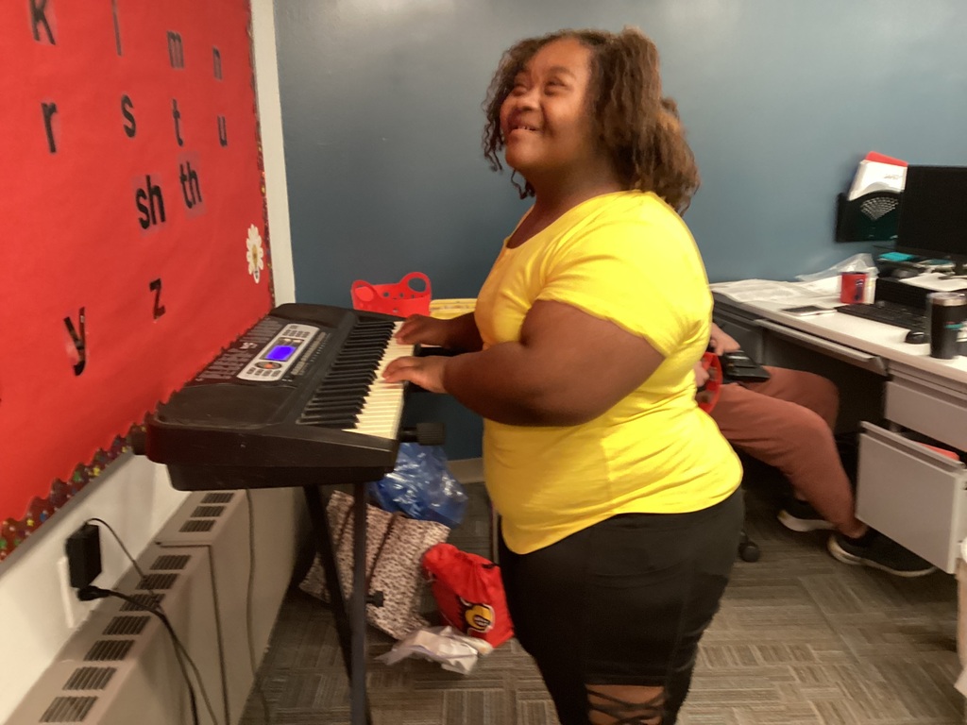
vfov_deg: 45.4
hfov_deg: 58.4
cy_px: 362
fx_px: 866
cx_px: 484
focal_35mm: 31
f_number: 2.4
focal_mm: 3.3
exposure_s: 1/30
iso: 320
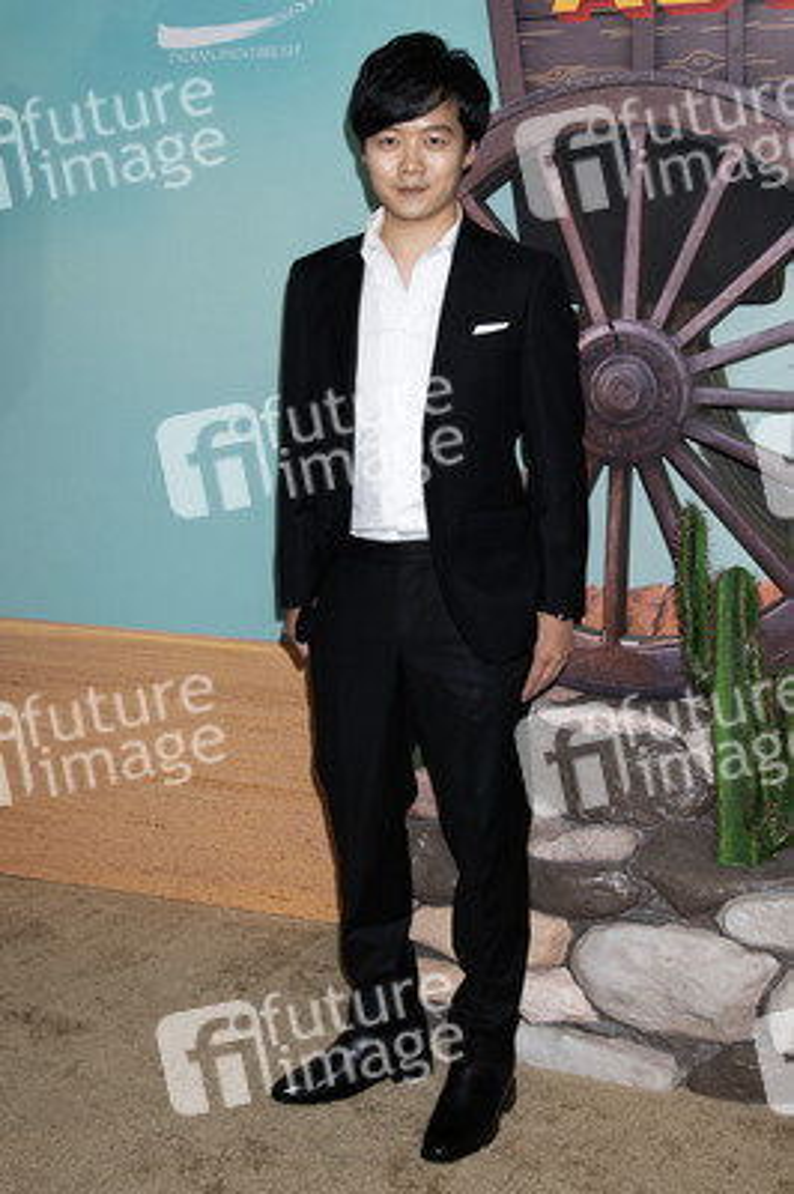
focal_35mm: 40
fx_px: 1326
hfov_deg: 33.3
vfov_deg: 48.5
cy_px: 597
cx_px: 397
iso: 400
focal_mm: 40
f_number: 6.3
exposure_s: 1/200
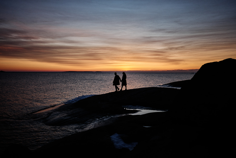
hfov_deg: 54.4
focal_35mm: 35
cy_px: 79
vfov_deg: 37.9
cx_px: 118
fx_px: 229
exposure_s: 1/4000
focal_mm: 23
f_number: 1.4
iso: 125
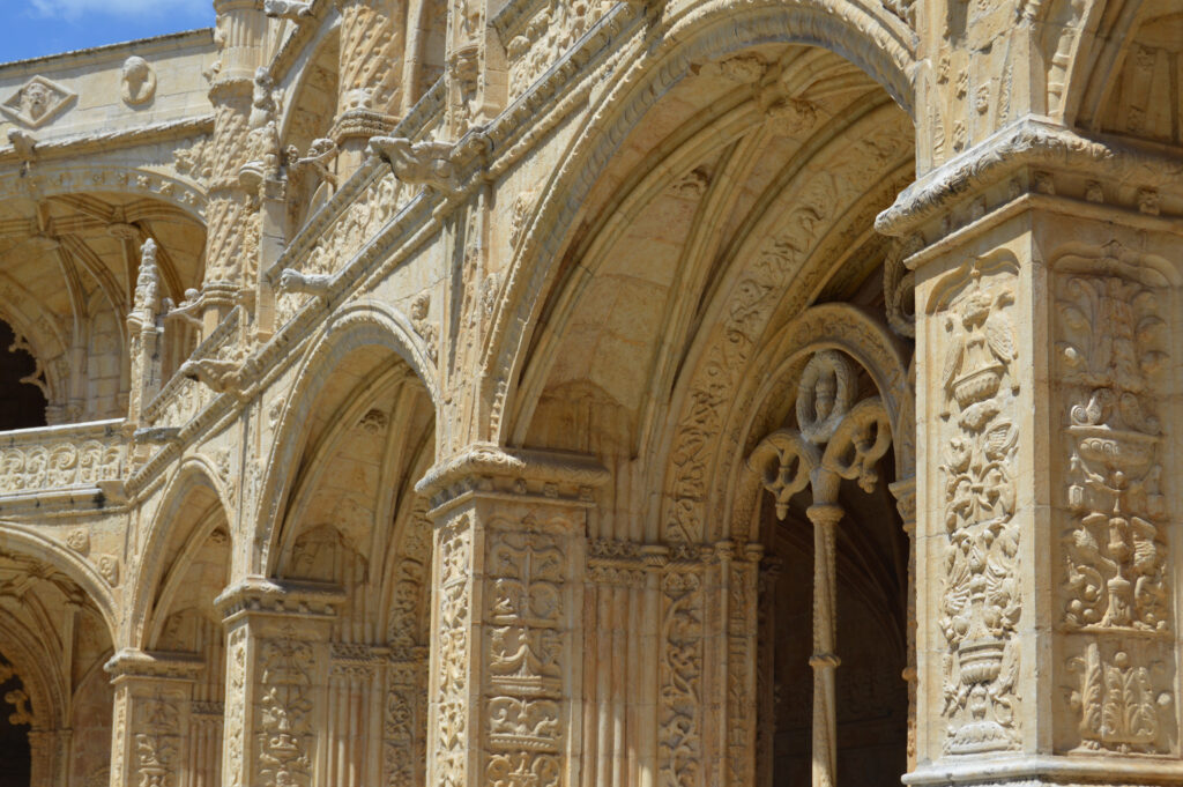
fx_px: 1872
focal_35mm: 57
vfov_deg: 23.7
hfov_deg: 35.1
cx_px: 592
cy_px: 394
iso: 100
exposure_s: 1/320
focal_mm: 38
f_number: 9
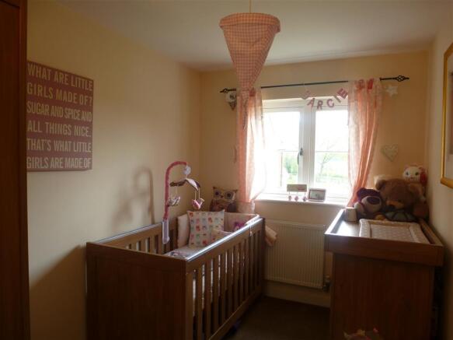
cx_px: 226
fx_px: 314
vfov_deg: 56.8
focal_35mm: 24
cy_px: 170
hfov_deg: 71.6
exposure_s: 1/40
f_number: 3.3
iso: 100
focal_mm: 4.3
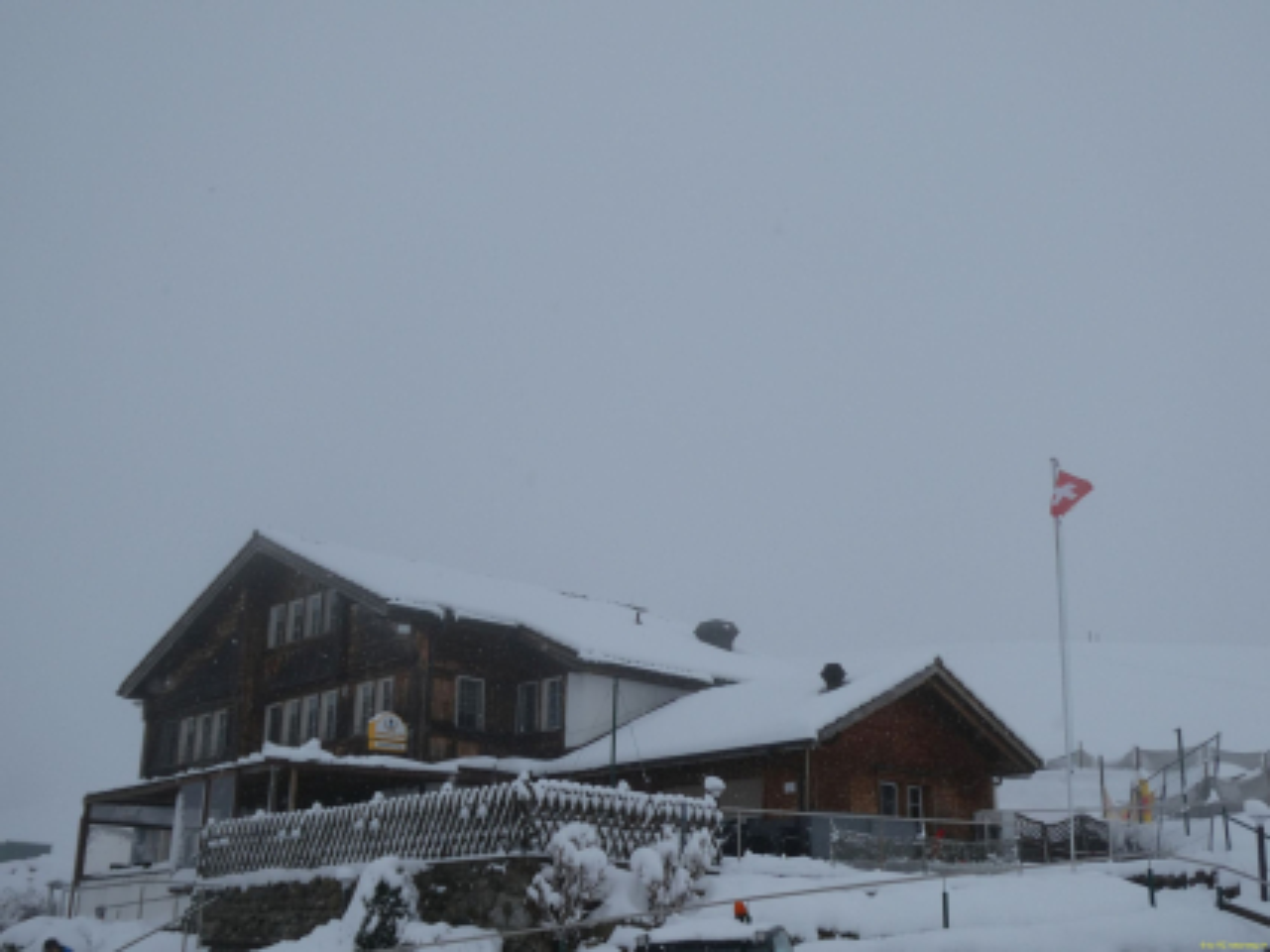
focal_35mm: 44
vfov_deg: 32.9
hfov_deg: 43.0
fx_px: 1614
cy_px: 476
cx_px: 635
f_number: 3.9
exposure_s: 1/800
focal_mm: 7.8
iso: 80
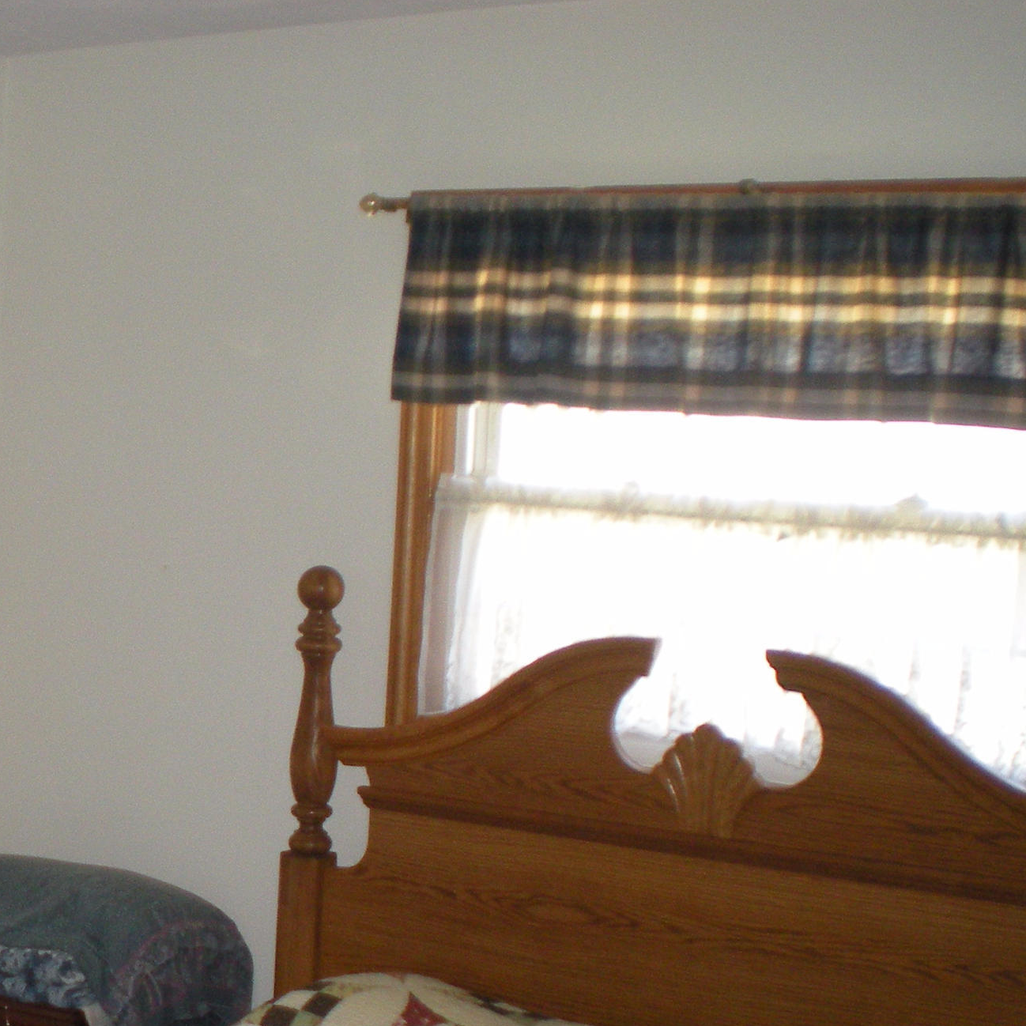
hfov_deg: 24.2
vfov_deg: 24.7
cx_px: 89
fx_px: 2314
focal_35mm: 69
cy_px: 757
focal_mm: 6.3
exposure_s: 1/30
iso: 190
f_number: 3.1
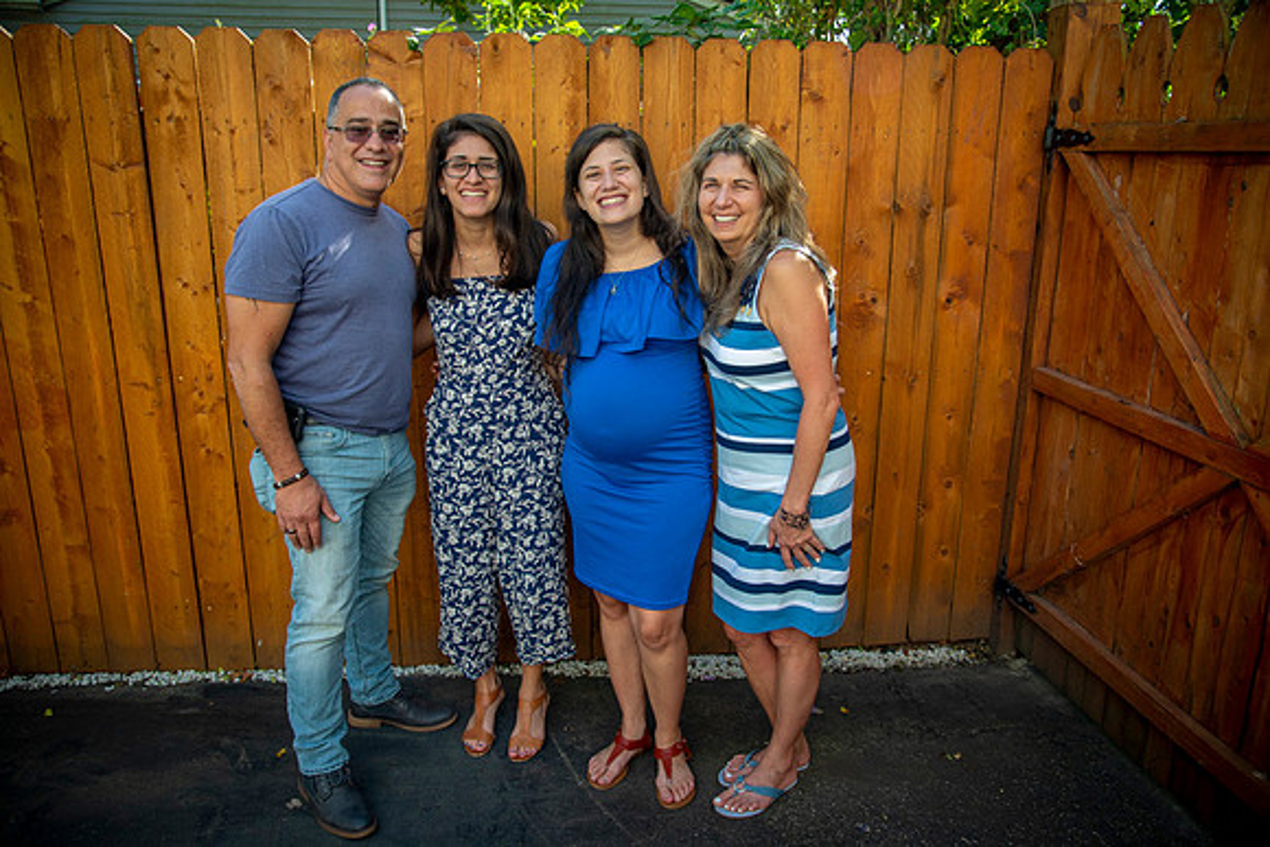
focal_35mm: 27
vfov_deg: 48.0
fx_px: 953
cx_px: 635
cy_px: 424
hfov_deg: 67.4
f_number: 4
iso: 125
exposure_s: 1/320
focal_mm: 27
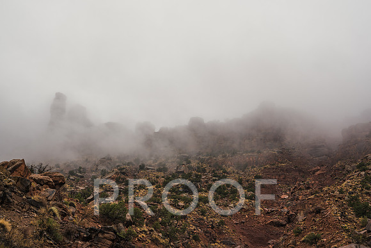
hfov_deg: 36.4
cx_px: 184
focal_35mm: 55
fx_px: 564
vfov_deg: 24.8
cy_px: 124
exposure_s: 1/125
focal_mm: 54
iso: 200
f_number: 7.1
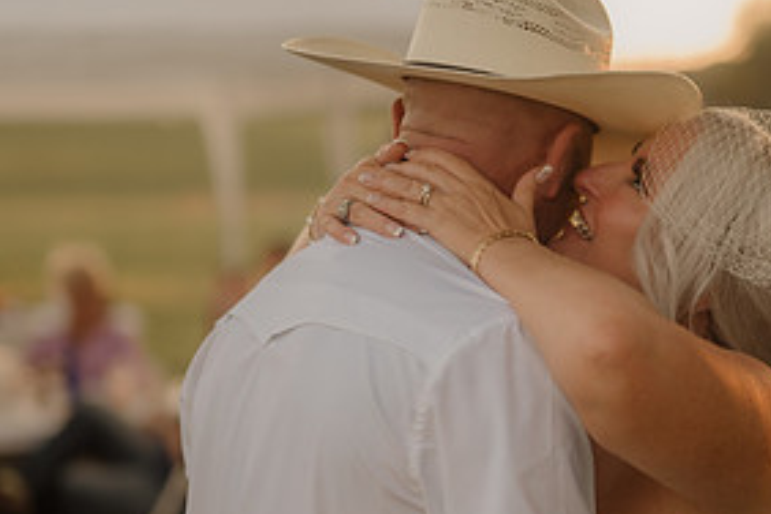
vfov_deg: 13.2
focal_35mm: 103
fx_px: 2206
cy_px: 384
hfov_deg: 19.7
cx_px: 528
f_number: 2.8
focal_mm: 50
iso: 200
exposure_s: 1/400
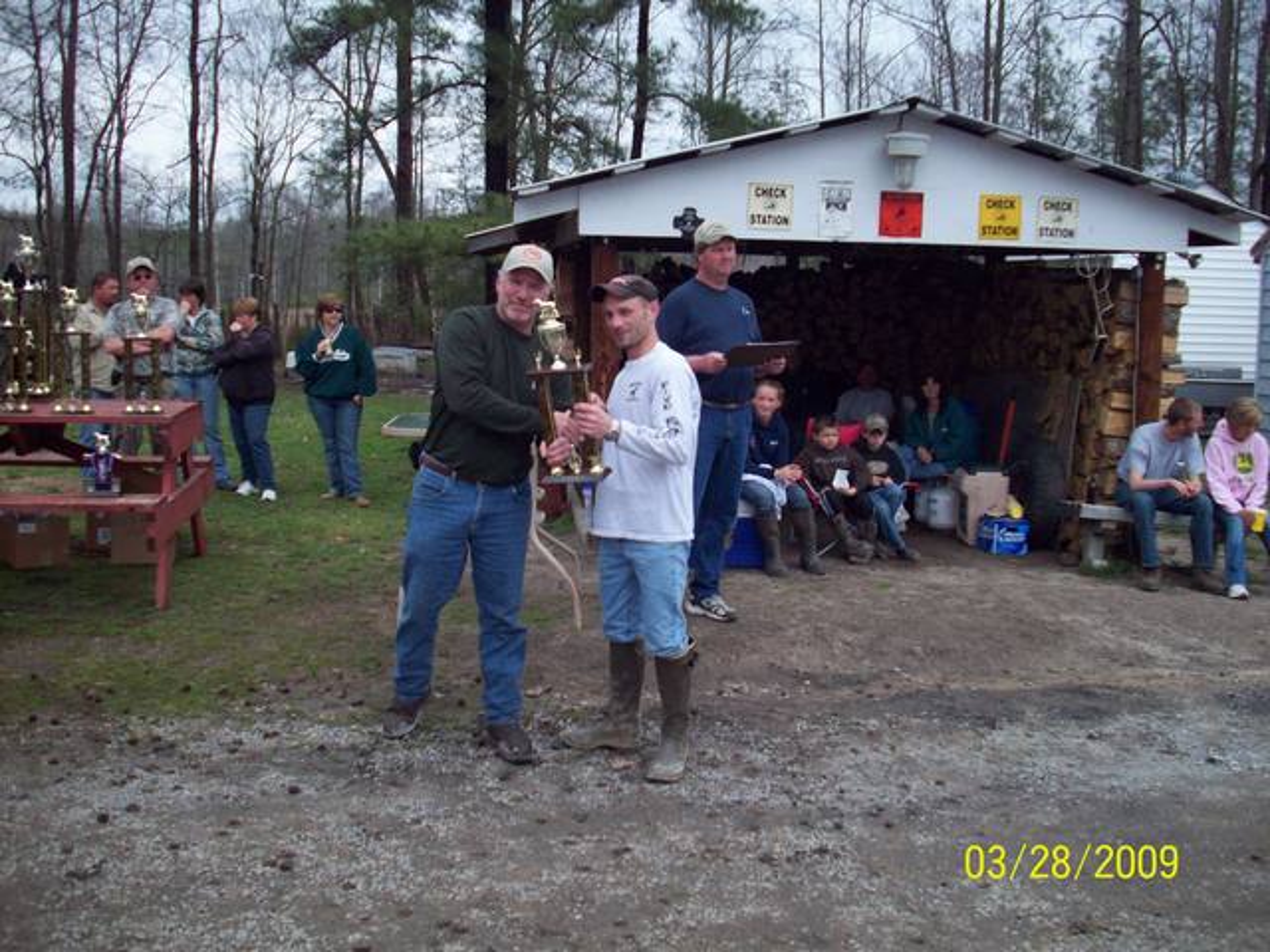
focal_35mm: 37
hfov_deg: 50.1
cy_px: 476
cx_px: 635
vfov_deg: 38.7
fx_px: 1357
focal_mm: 6.2
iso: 80
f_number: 5.6
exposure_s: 1/215
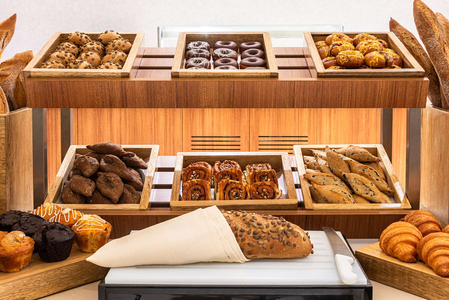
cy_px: 150
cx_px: 224
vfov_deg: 28.1
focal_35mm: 48
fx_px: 599
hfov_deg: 41.1
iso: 100
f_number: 13
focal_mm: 48
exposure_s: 5
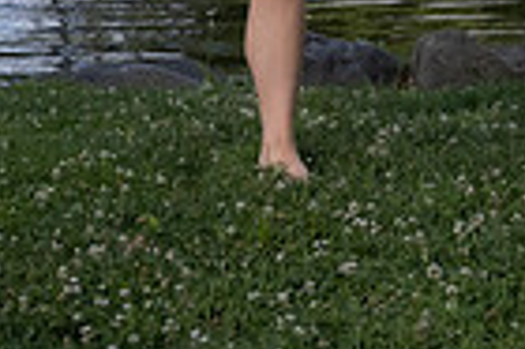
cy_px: -228
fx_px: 2098
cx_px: 274
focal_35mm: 144
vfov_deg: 9.2
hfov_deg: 14.3
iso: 640
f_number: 3.5
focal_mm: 28
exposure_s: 1/4000
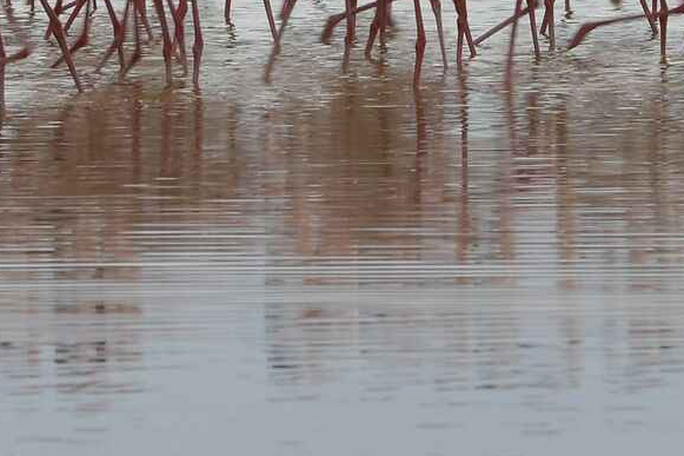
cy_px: -181
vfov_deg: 0.9
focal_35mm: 1549
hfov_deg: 1.3
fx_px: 29421
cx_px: -55
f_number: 9
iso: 100
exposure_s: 1/60
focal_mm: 250
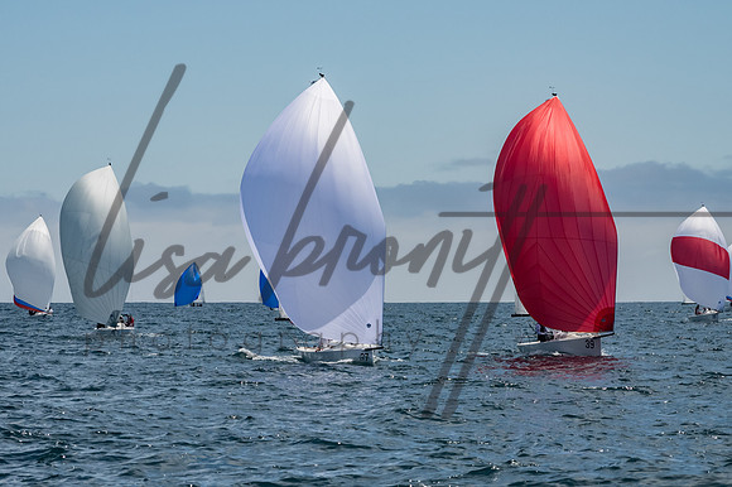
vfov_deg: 7.5
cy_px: 244
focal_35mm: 182
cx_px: 366
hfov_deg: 11.3
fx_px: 3701
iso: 640
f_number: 14
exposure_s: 1/1600
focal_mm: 120
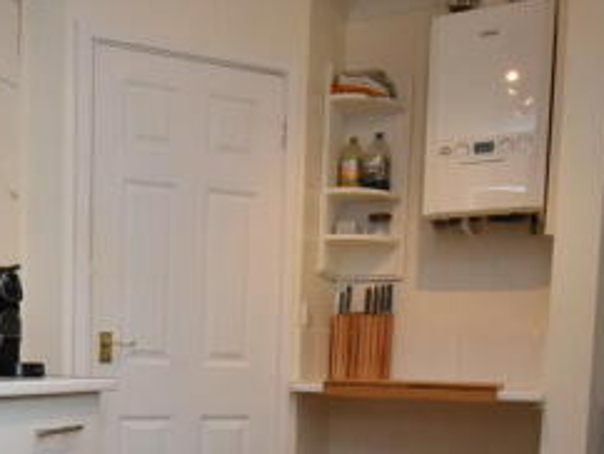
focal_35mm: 39
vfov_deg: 34.5
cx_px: 188
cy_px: 420
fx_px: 681
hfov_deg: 46.8
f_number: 4.5
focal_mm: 10
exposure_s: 1/125
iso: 1000
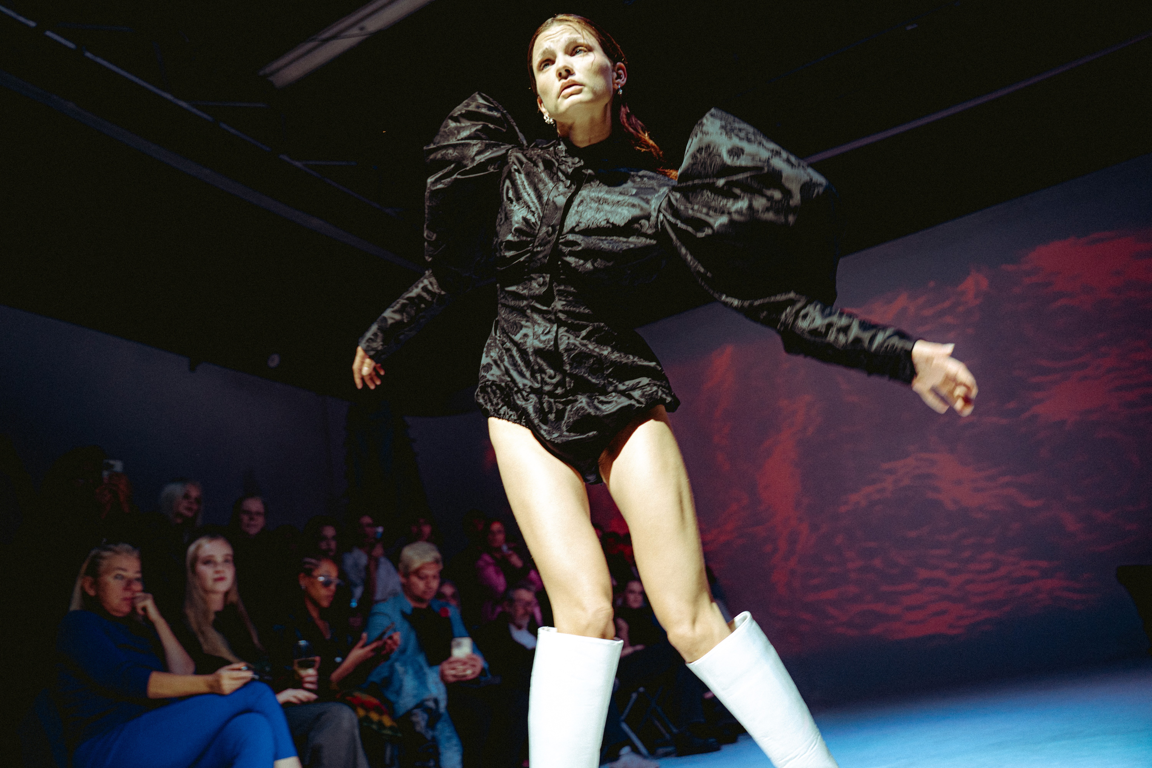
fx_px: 896
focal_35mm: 28
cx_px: 576
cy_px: 384
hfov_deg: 65.5
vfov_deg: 46.4
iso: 1000
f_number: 2.8
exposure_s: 1/160
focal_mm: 28
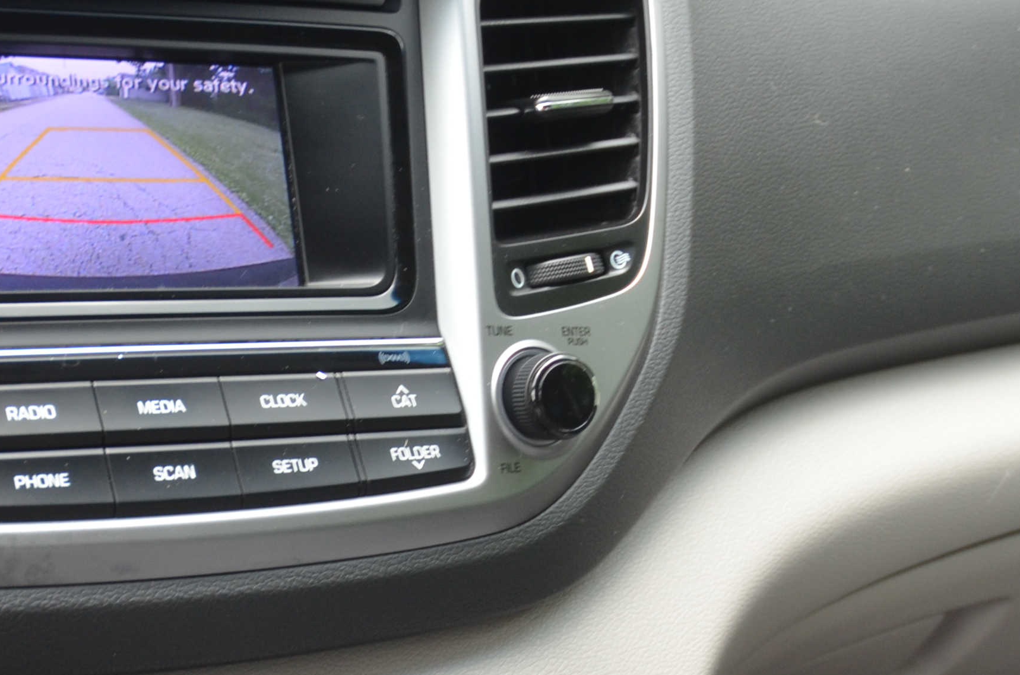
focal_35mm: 71
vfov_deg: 18.9
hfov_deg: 27.9
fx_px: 2008
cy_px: 527
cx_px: 207
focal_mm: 22
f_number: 4
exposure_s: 1/60
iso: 560
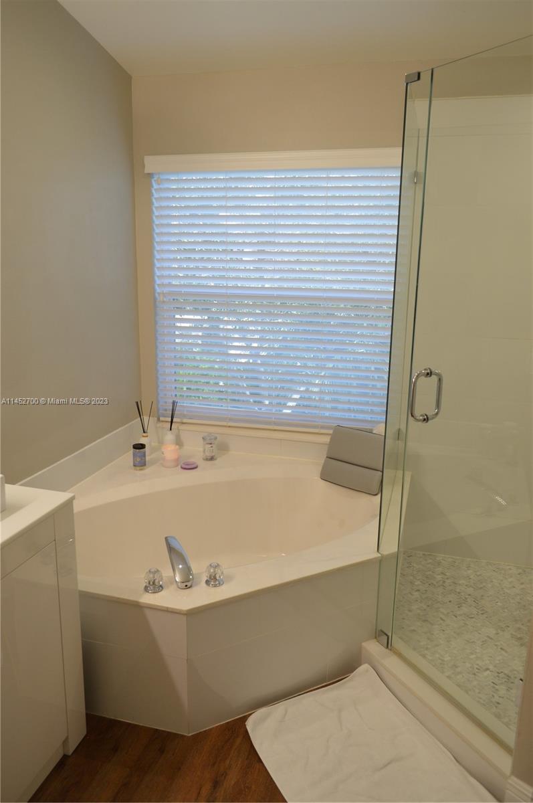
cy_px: 402
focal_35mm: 27
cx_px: 266
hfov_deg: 47.8
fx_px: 601
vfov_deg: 67.4
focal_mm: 18
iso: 400
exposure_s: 1/80
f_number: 4.5
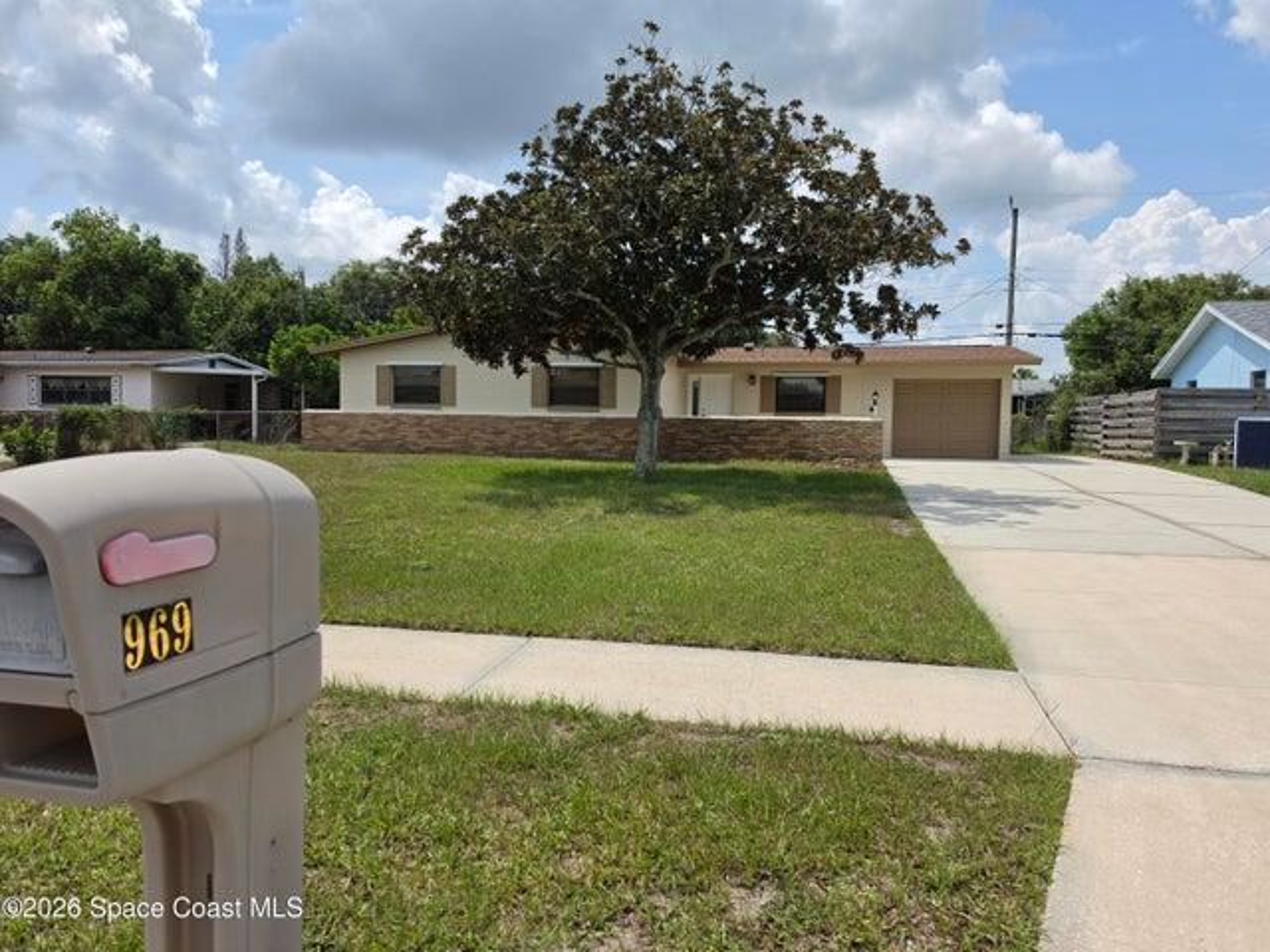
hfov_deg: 73.9
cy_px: 476
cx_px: 635
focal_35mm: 23
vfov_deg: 58.9
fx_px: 844
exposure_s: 1/7622
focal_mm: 6.5
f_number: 1.4
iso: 64
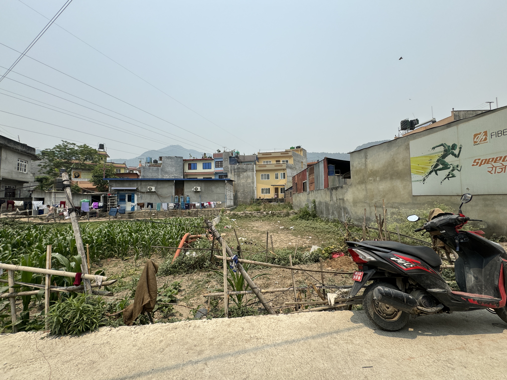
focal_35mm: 14
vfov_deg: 85.7
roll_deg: +1.4
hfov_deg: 102.1
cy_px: 190
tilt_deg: +3.2
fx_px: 205
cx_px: 254
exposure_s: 1/2273
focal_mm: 2.22
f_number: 2.2
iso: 50
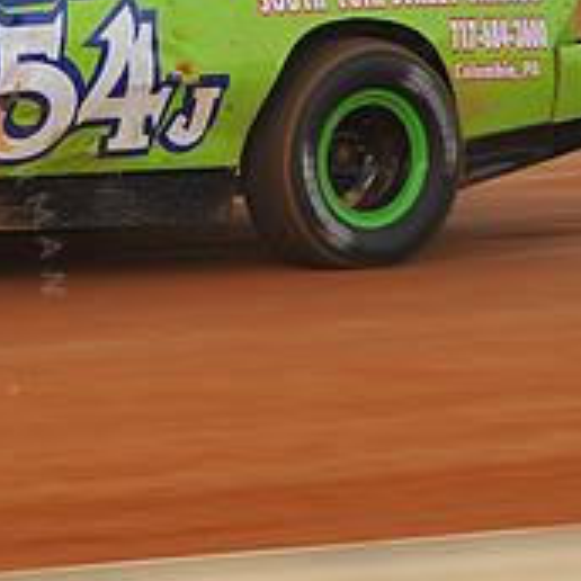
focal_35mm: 357
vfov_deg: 4.9
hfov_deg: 4.9
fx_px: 6779
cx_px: -142
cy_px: -34
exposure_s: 1/320
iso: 400
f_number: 7.1
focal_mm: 125
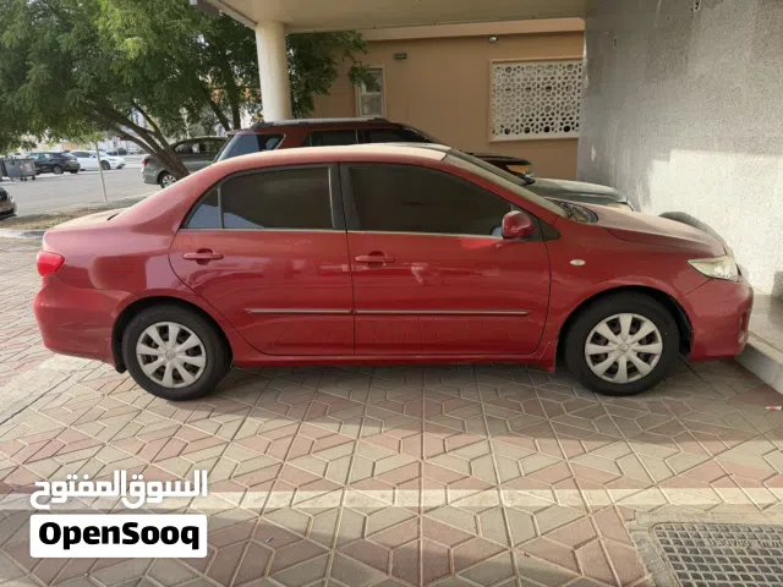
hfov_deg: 71.6
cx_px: 392
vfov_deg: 56.8
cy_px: 294
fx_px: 543
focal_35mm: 24
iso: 80
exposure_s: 1/840
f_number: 1.78
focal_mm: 6.76
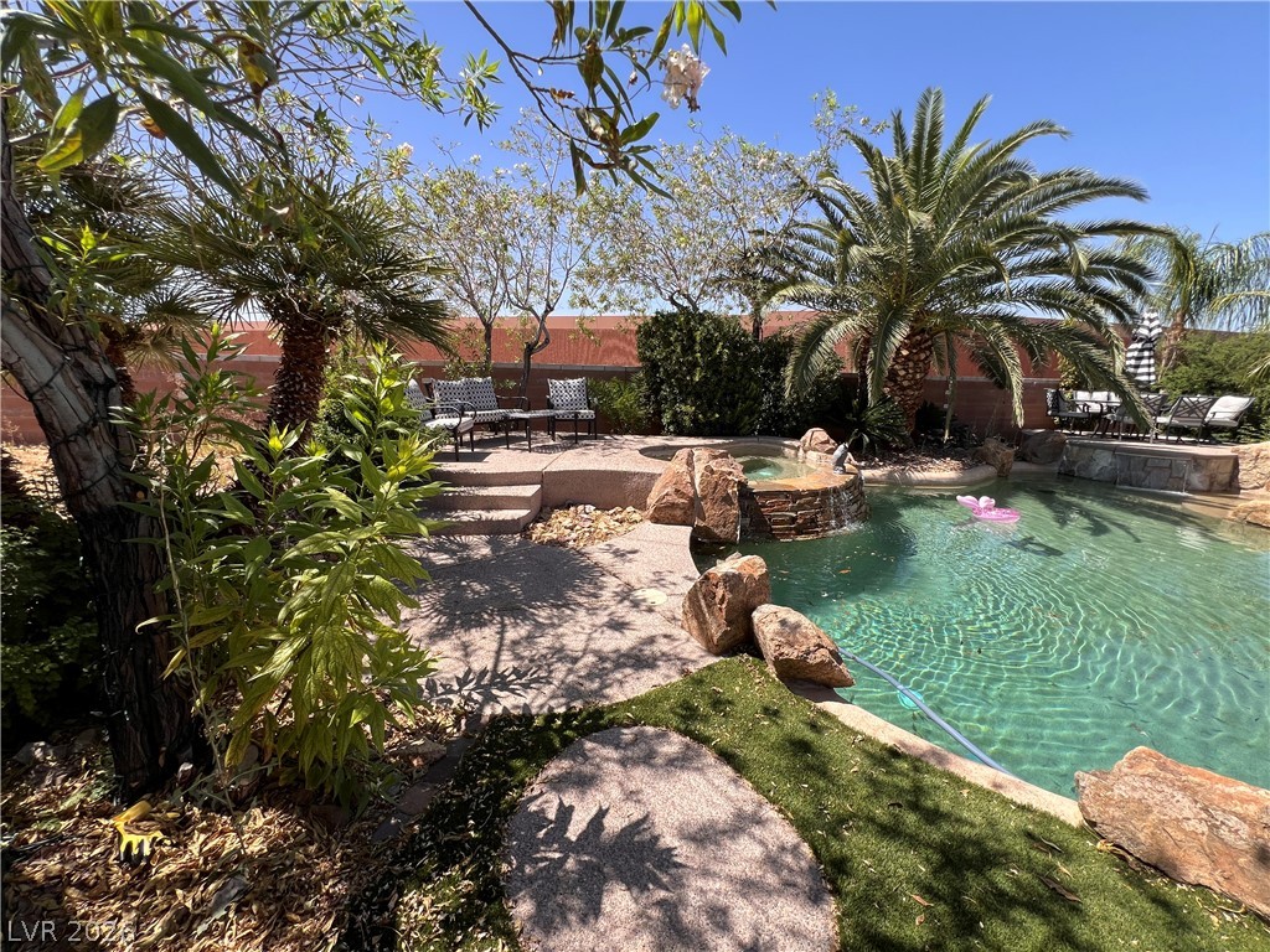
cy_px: 476
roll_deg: -2.2
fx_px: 477
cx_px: 635
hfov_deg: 106.2
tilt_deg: -11.7
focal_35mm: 13
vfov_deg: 89.9
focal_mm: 1.57
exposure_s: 1/853
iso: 32
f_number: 1.8
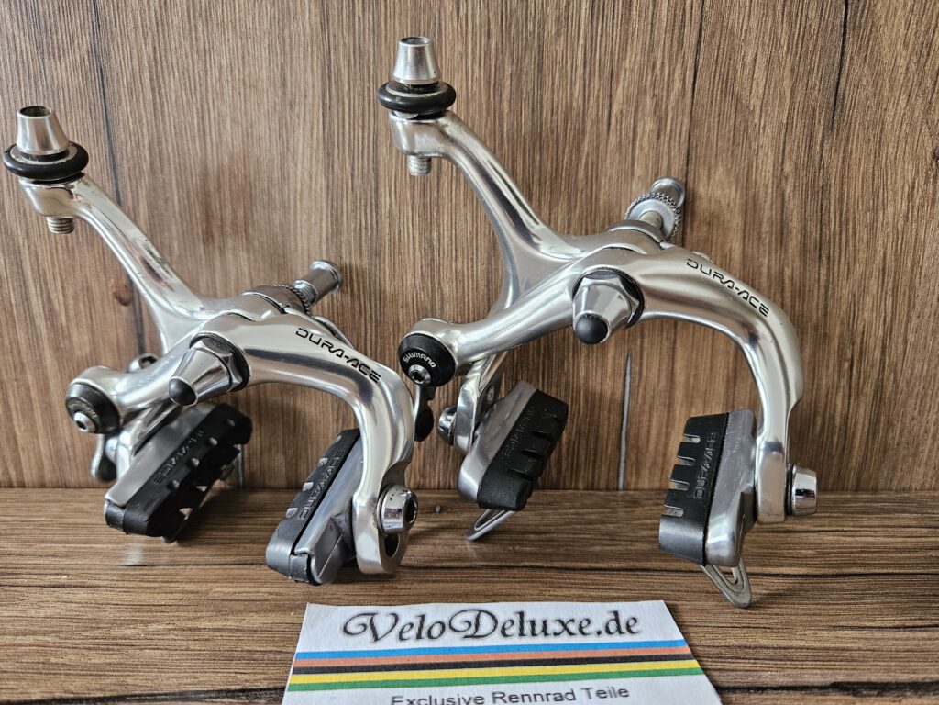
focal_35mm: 23
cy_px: 352
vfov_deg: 58.9
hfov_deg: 73.9
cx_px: 470
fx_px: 624
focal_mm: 5.4
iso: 400
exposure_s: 1/142
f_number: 1.8
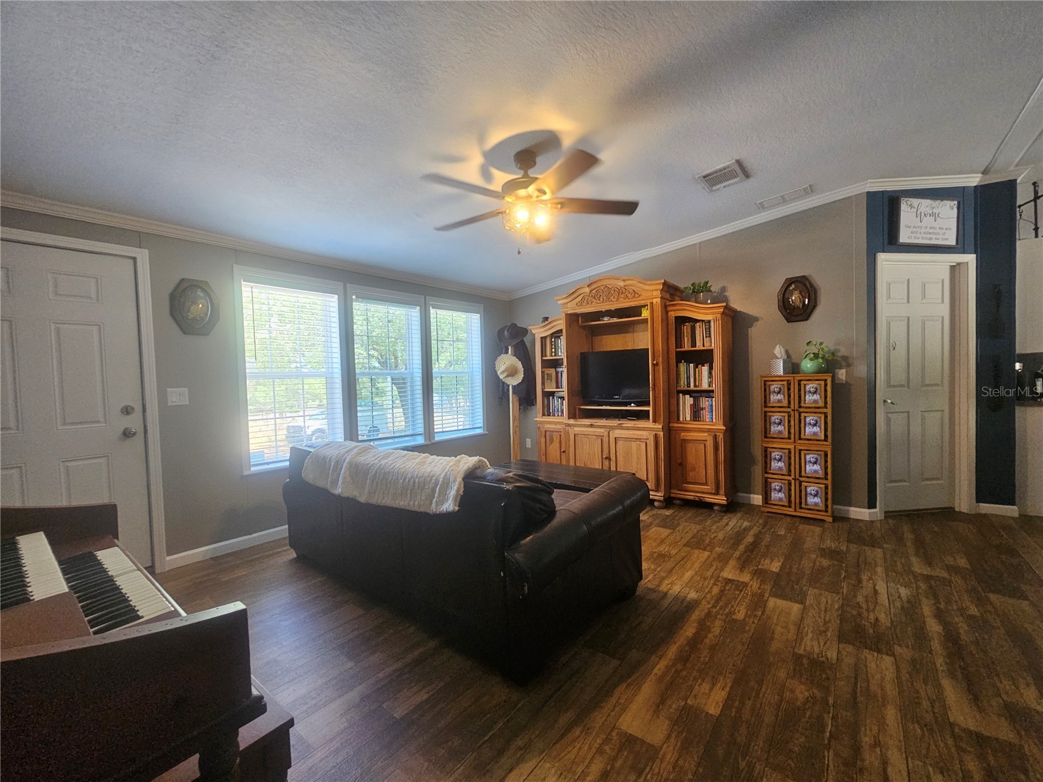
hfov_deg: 106.2
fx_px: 392
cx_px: 522
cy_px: 391
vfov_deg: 89.9
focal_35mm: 13
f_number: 2.2
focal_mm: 2.2
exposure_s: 1/60
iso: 320
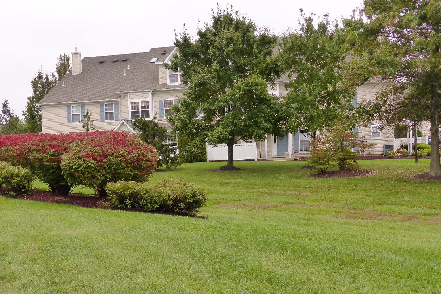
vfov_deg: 31.2
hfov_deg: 45.4
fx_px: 527
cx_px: 222
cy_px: 147
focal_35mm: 43
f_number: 2.8
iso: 200
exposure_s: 1/500
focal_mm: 7.4
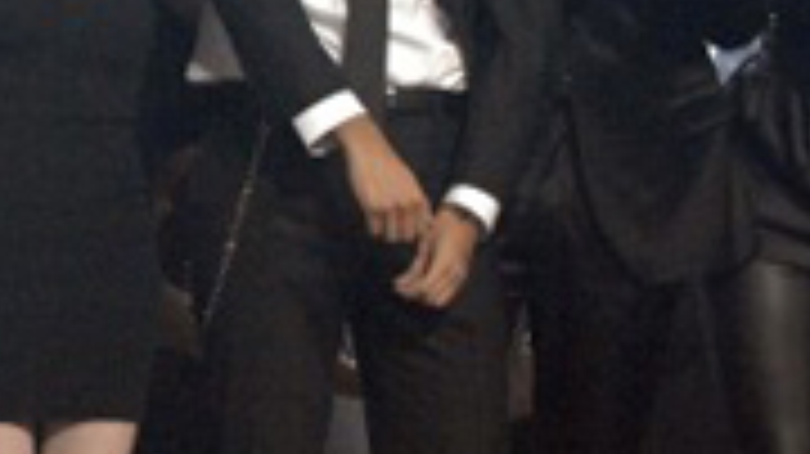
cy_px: -2
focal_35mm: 514
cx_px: -526
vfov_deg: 2.4
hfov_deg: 4.2
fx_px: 11033
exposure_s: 1/160
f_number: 3.5
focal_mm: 98
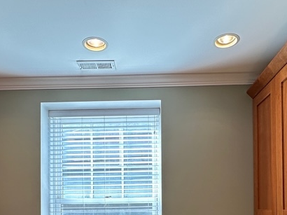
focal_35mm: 35
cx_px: 143
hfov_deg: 52.7
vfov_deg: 37.0
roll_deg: +0.7
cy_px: 208
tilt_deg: +0.9
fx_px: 290
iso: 125
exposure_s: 1/120
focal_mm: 2.22
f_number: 2.2
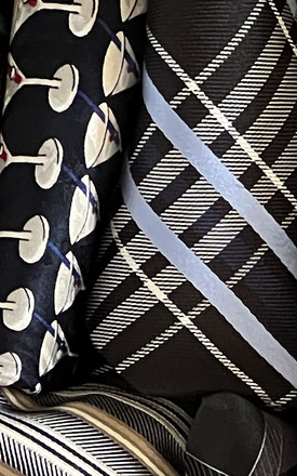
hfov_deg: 3.3
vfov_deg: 5.2
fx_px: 5128
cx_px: 433
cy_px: 904
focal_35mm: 396
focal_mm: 9
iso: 400
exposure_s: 1/40
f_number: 2.8
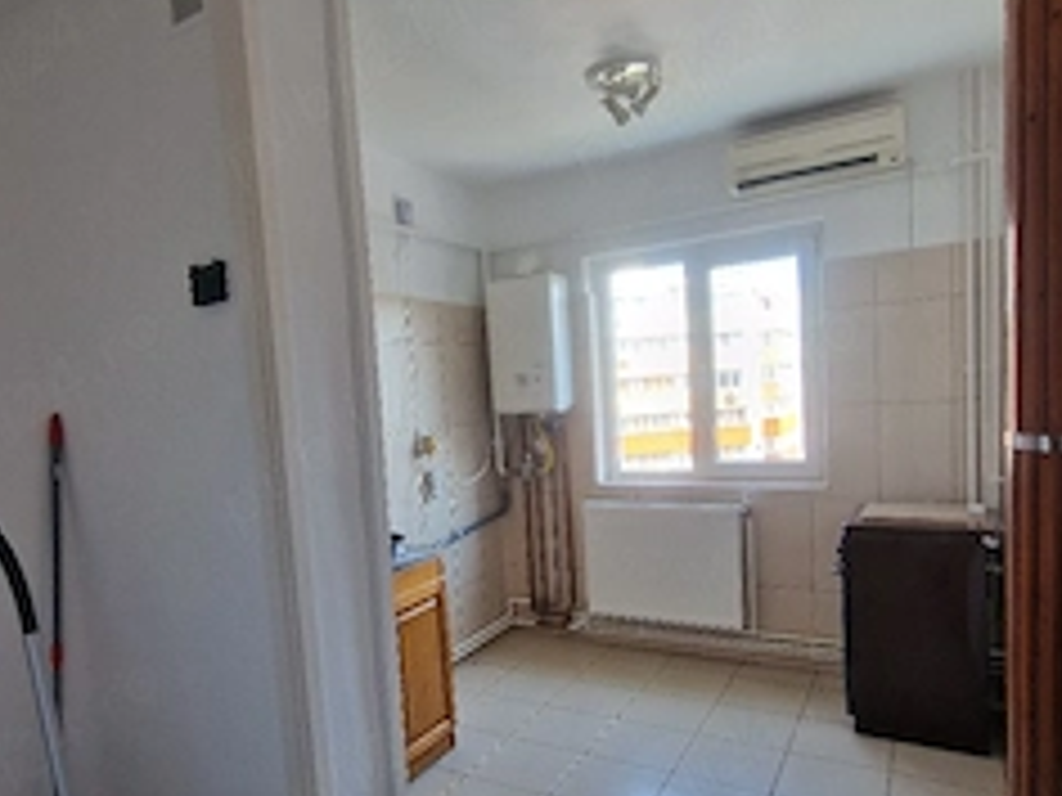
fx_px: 675
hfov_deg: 75.9
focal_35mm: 22
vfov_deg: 60.6
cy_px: 472
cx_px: 454
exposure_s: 1/50
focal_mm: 2.2
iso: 50
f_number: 2.2
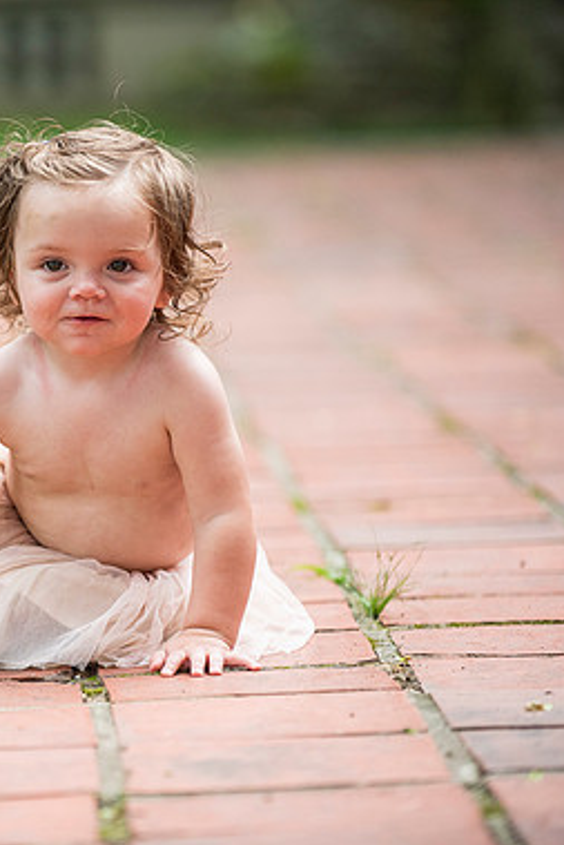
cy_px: 429
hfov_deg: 5.3
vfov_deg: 7.9
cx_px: 22
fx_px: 6104
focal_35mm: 260
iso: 640
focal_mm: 170
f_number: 2.8
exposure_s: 1/1600
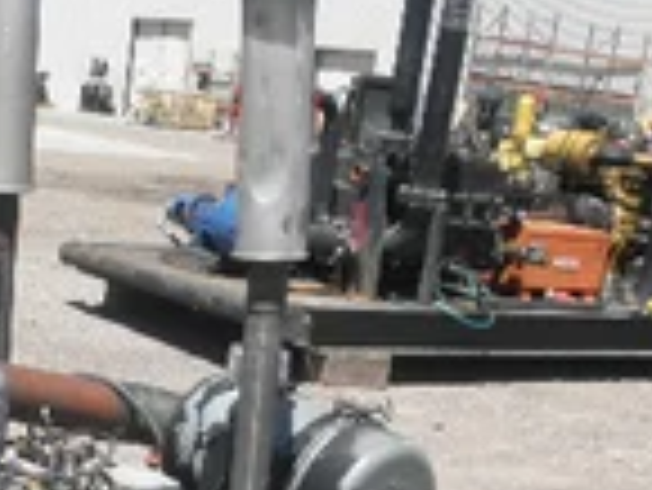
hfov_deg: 23.9
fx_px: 1452
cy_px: 517
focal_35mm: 77
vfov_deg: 18.5
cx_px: -45
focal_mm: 5
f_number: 8.5
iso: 64
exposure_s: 1/100
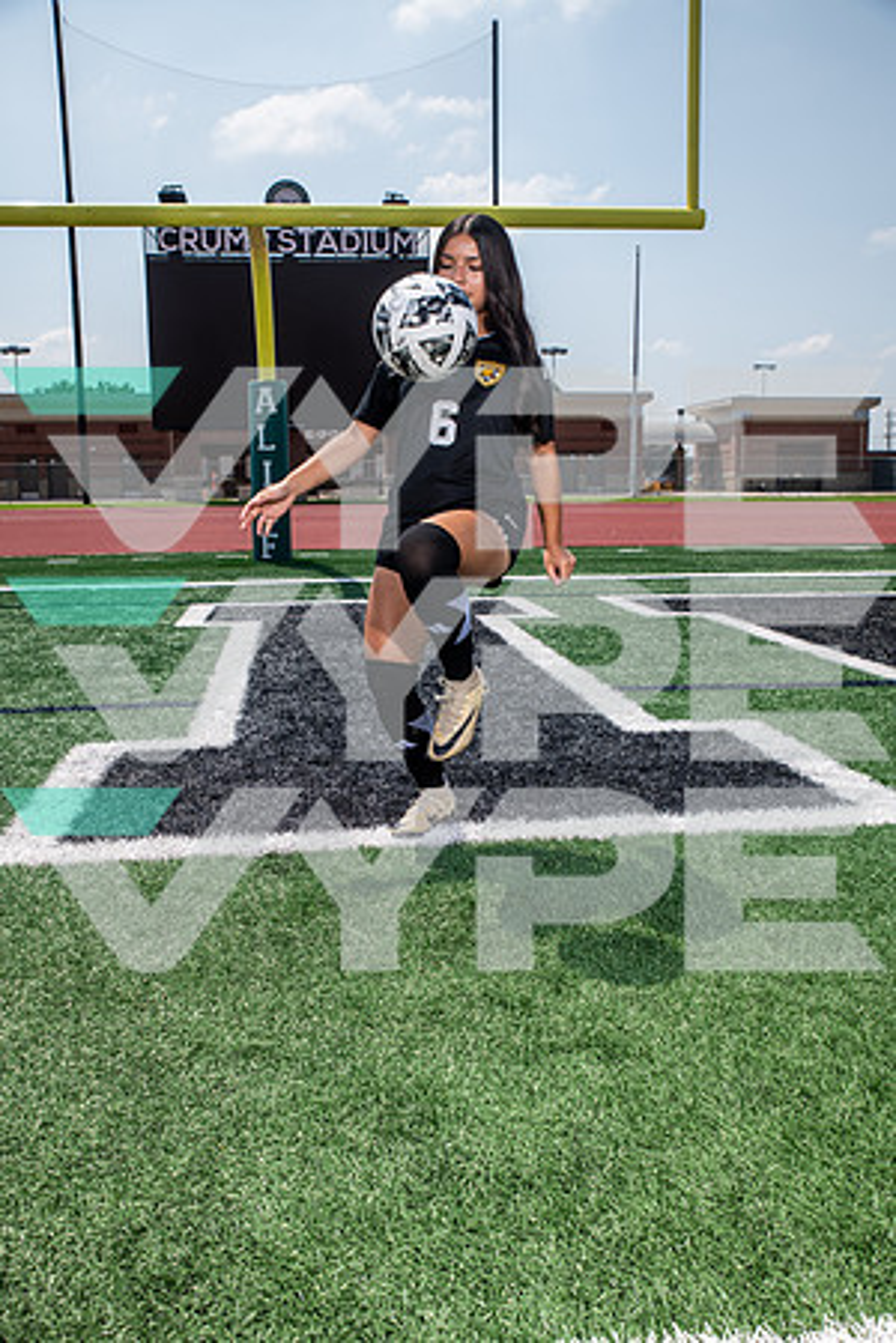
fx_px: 1269
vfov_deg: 55.8
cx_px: 448
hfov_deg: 38.9
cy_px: 672
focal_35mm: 34
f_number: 7.1
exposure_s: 1/320
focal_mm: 34
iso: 100
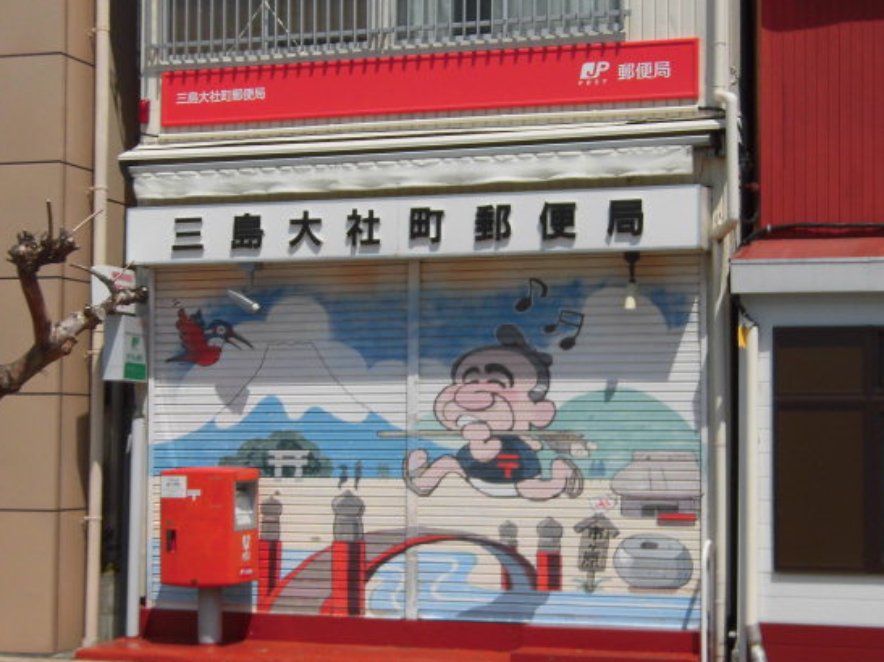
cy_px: 376
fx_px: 1762
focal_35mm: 69
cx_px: 498
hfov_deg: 28.1
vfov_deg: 21.3
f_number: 10.5
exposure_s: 1/320
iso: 100
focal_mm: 10.54
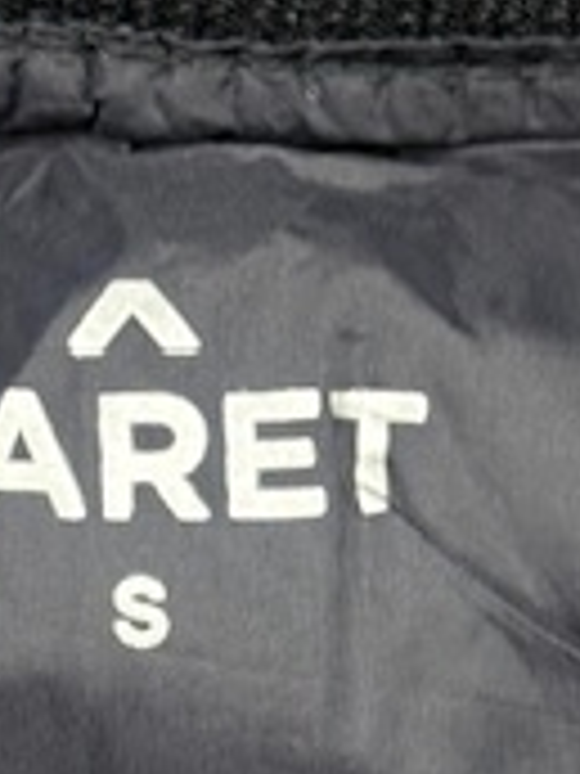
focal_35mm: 179
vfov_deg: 11.0
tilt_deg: -56.7
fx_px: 3999
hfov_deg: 8.3
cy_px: 531
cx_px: 76
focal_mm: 6.76
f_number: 1.78
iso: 100
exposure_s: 1/50
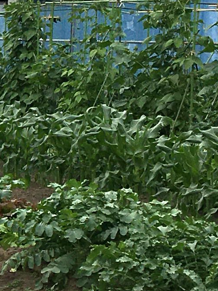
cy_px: 250
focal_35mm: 177
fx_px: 1488
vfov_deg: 11.1
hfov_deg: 7.4
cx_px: -435
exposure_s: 1/938
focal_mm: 4.15
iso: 25
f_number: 2.2
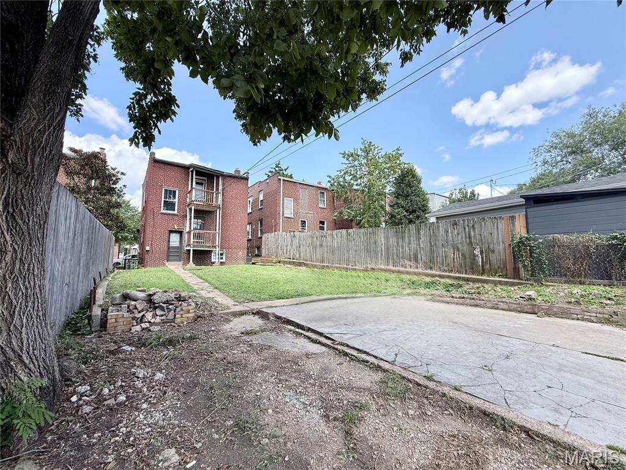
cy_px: 235
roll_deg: -0.8
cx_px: 313
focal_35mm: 14
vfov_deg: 85.7
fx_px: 253
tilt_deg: +6.7
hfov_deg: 102.1
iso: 64
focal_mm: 2.22
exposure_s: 1/942
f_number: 2.2
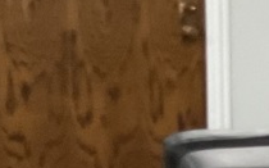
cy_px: 231
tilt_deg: -12.0
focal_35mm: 211
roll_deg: -3.3
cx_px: 725
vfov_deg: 6.2
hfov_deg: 8.7
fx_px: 1546
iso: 320
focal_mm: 3
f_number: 1.8
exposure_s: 1/40
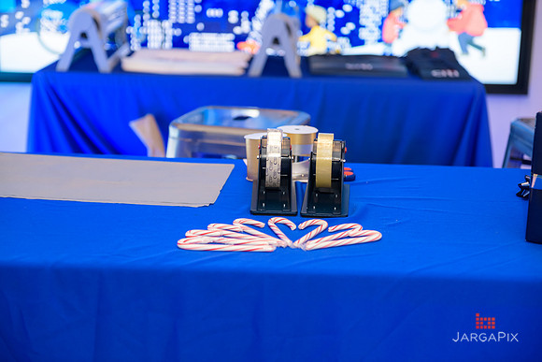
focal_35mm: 70
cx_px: 271
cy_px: 181
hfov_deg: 28.8
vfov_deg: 19.5
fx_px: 1054
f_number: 3.2
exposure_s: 1/125
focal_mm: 70
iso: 800
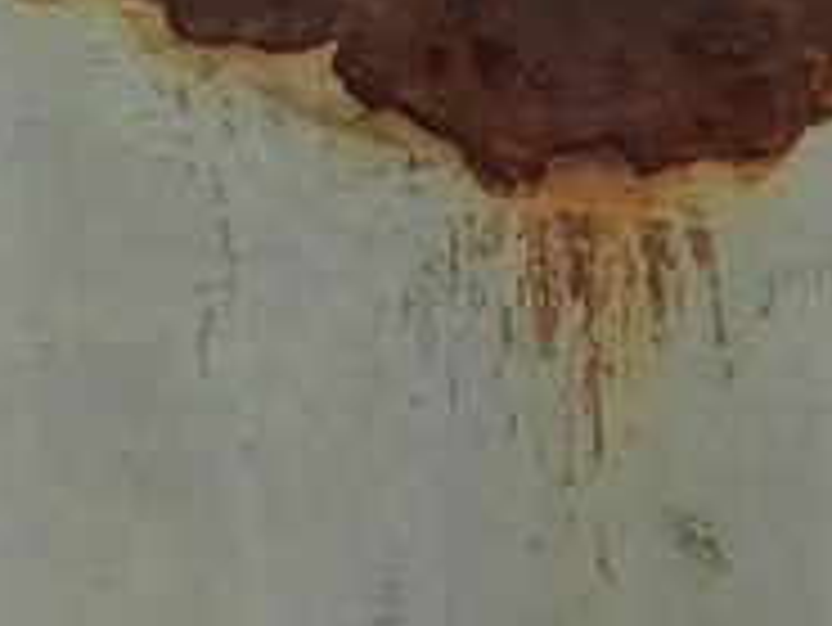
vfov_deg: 6.6
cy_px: -721
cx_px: 1414
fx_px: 5195
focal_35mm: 216
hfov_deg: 8.8
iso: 50
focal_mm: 4.71
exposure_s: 1/205
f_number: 1.7
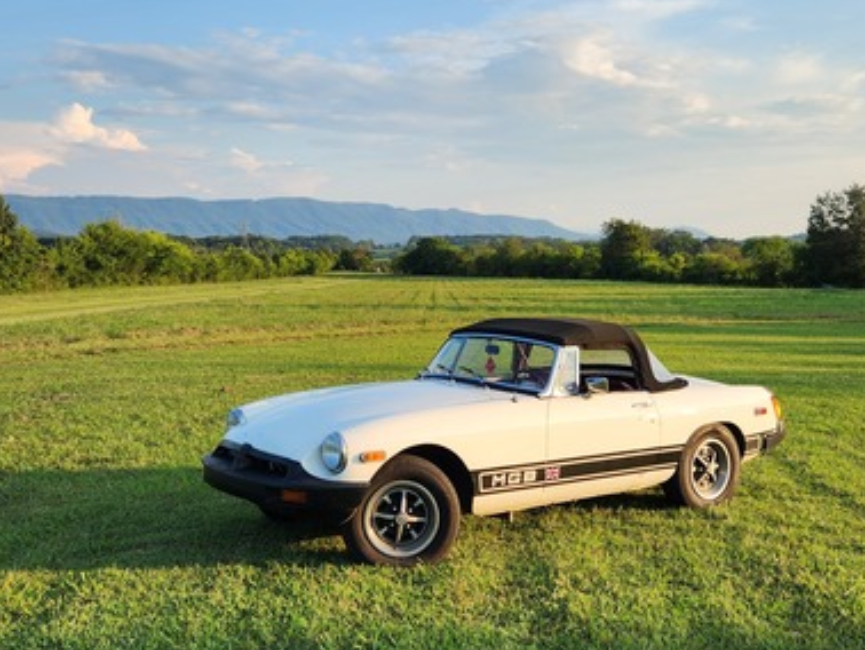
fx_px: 1050
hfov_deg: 44.8
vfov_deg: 34.4
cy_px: 320
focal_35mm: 42
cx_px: 451
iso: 20
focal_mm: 5.4
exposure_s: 1/711
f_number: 1.8
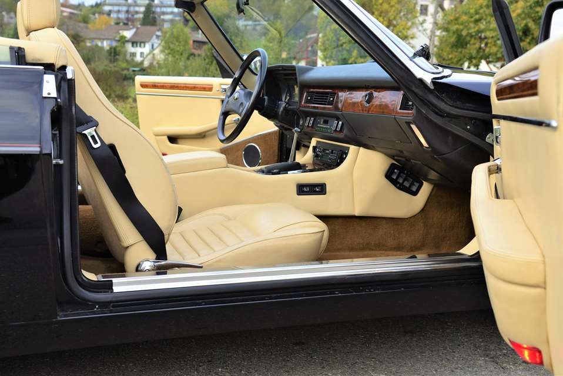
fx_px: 688
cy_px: 188
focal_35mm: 44
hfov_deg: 44.5
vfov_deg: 30.6
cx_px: 282
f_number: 6.3
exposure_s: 1/125
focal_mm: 44
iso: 500
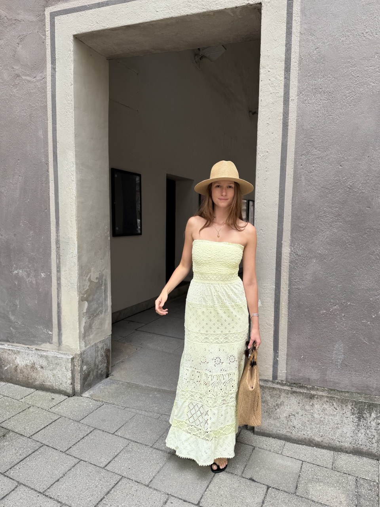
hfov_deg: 56.8
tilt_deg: -5.4
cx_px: 190
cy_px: 254
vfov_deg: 71.6
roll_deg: -0.6
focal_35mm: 24
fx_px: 351
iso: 80
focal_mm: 6.76
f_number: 1.78
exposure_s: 1/598
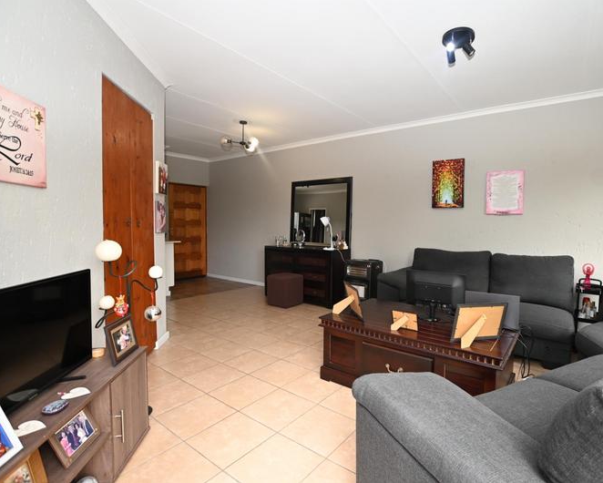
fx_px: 303
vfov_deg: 77.0
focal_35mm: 17
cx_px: 355
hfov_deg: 88.7
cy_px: 241
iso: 200
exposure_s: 1/80
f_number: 4.5
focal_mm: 10
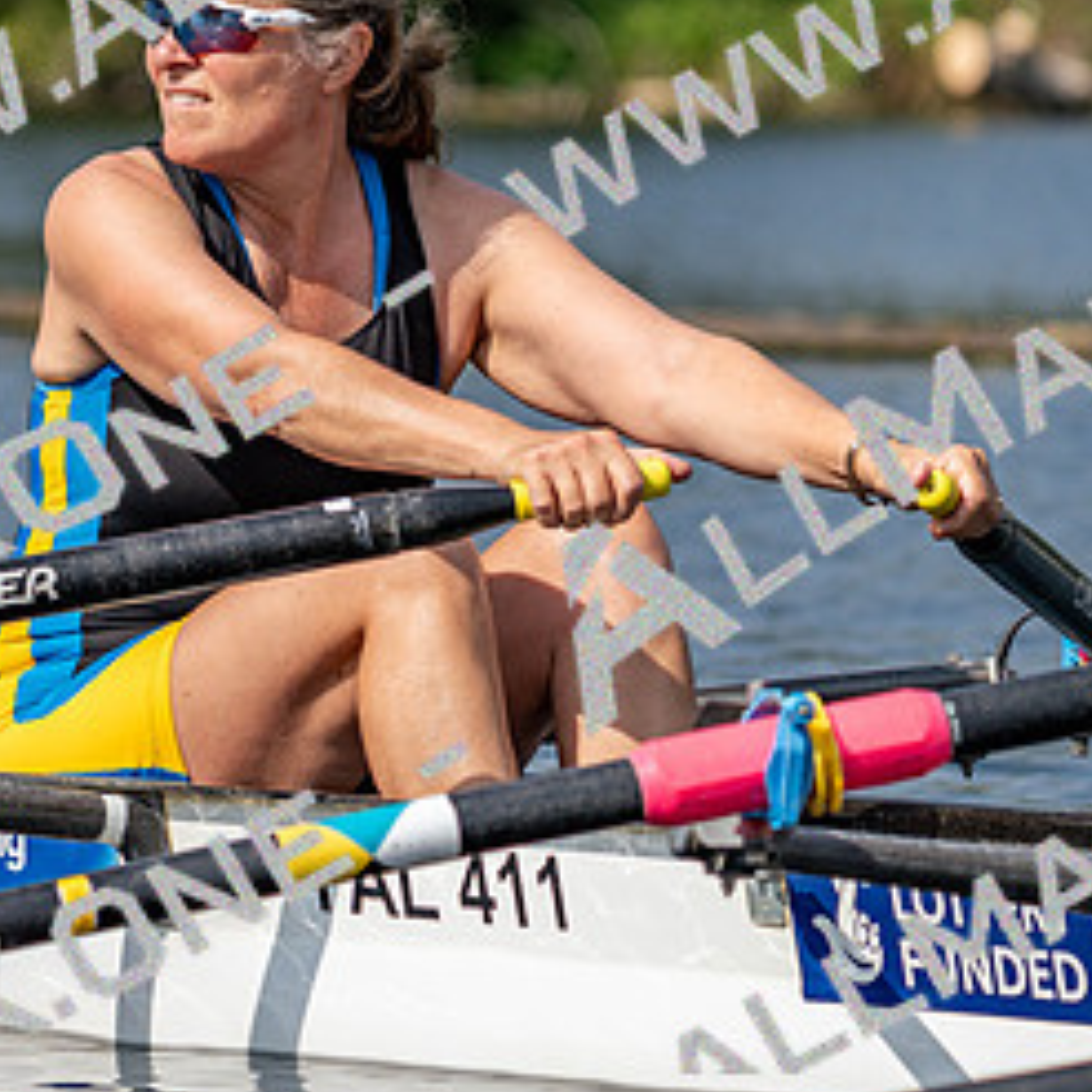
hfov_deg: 4.0
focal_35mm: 433
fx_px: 15454
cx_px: 182
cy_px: 313
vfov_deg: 4.0
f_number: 5.6
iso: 160
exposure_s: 1/1600
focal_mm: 216
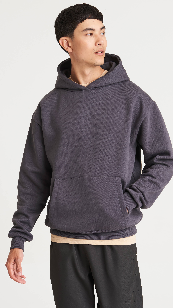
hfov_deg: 15.5
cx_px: 93
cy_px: 160
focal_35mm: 78
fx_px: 636
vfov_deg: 27.2
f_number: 11
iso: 160
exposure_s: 1/160
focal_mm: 70
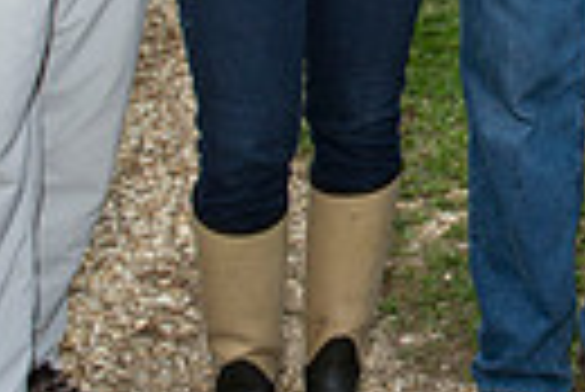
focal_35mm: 107
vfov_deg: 11.9
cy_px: -297
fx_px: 1741
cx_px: 756
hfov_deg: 17.9
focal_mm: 24
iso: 640
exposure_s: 1/100
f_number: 3.5
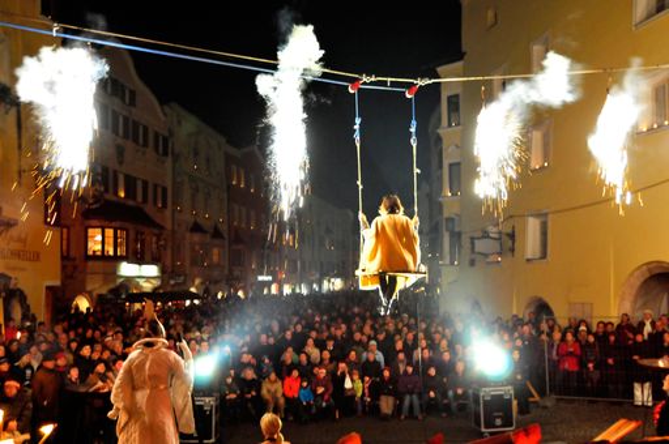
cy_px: 222
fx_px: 668
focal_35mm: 36
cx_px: 334
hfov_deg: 53.2
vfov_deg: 36.8
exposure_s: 1/20
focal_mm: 24
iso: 3200
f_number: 3.8
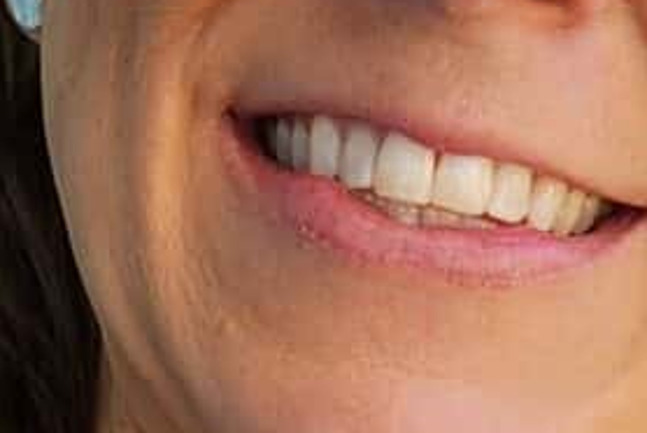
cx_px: 370
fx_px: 3958
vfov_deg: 5.5
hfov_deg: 9.3
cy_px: 1720
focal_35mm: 220
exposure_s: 1/187
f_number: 1.8
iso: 20
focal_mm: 5.4
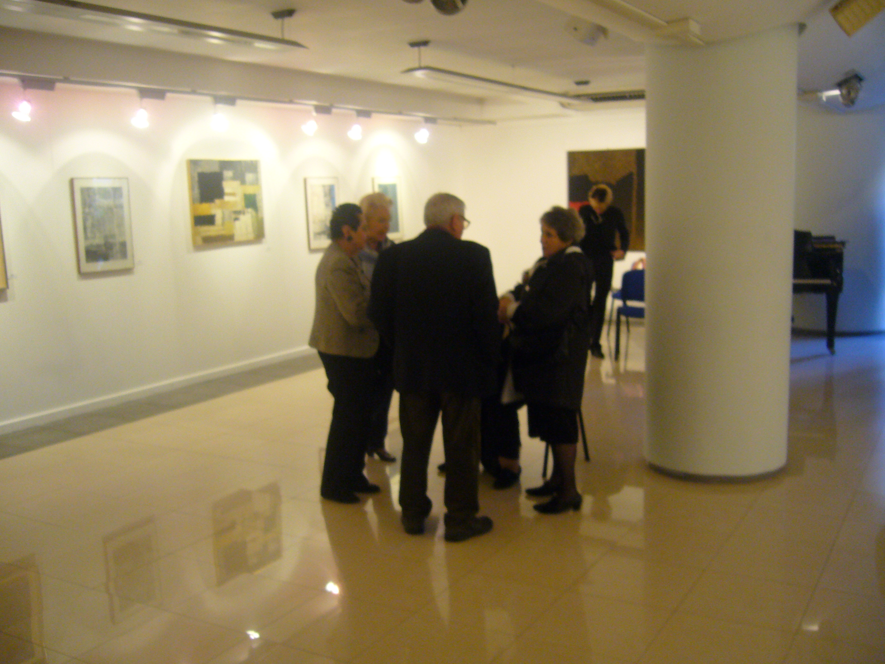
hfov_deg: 52.6
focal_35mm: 35
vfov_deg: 40.7
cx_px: 442
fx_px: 895
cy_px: 332
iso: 200
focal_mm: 5.8
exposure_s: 1/15
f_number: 2.8
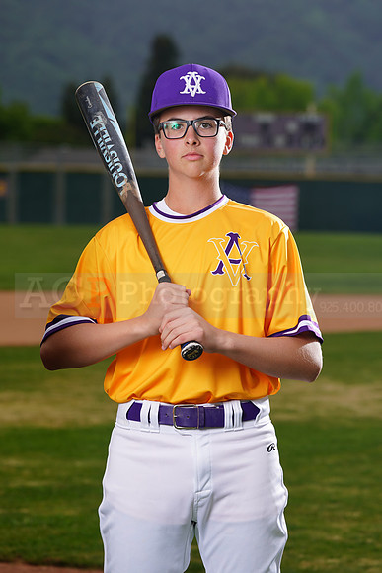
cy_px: 286
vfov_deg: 10.8
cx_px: 191
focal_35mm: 190
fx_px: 3022
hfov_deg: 7.2
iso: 100
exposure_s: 1/250
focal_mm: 190
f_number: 8
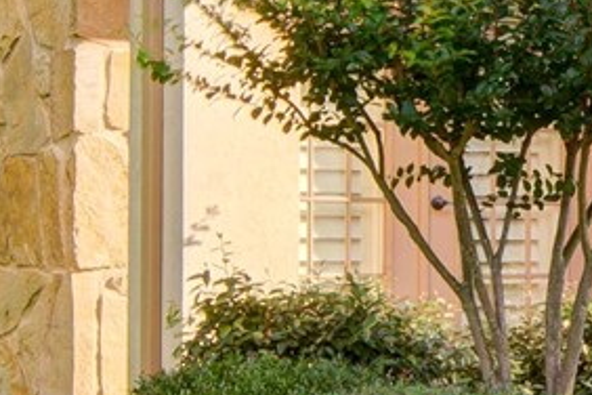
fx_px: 2910
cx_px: 863
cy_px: 167
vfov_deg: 7.8
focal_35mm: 177
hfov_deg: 11.2
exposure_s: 1/6
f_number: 16
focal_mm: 23
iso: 100
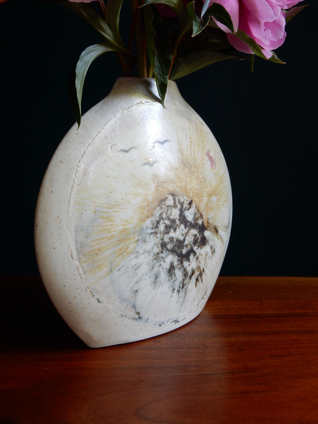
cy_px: 212
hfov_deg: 33.6
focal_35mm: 43
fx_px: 527
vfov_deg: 43.9
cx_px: 159
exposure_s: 1/30
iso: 220
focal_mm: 7.6
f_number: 4.2
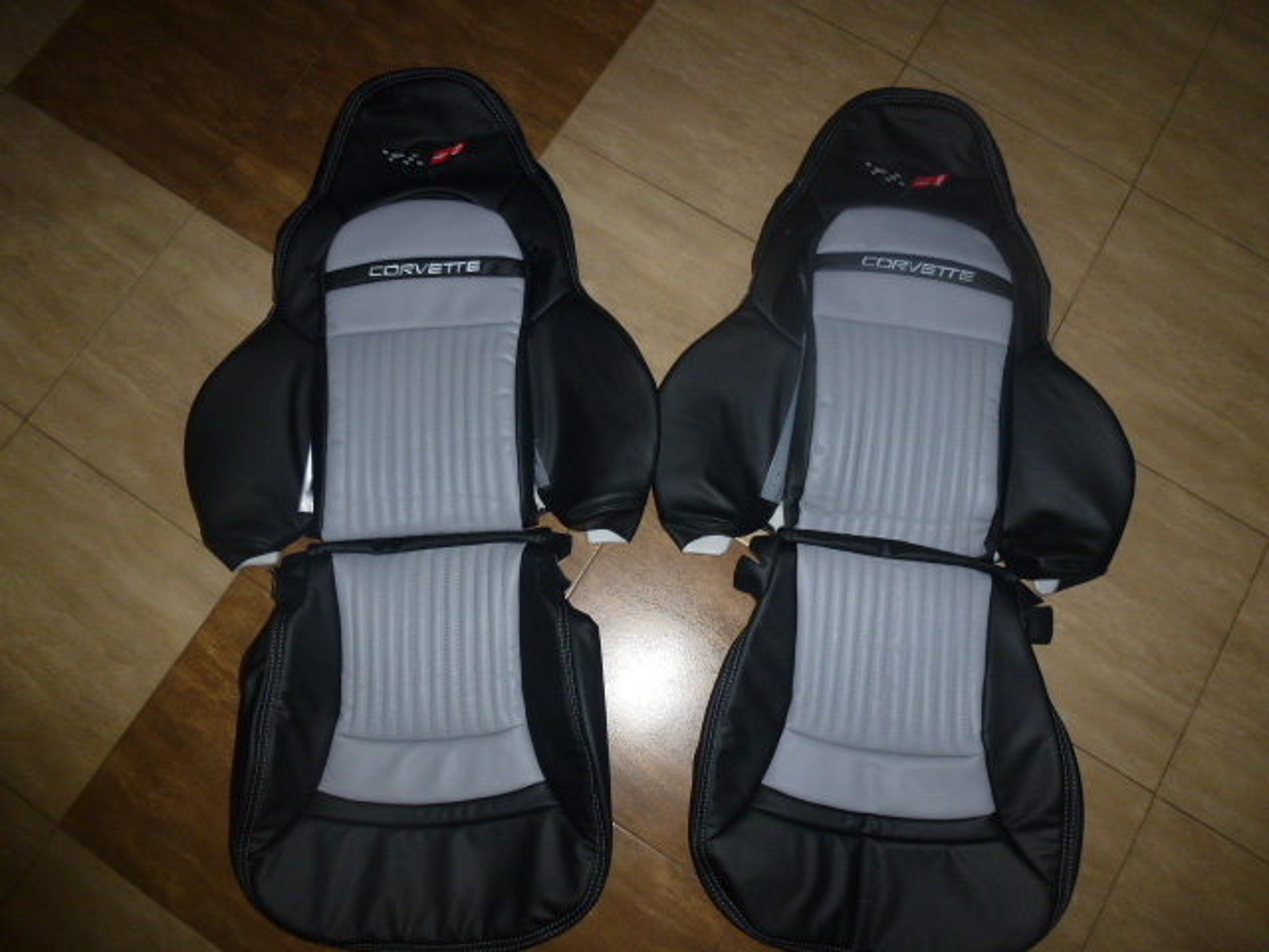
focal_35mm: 24
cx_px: 634
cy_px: 476
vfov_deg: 56.8
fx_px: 880
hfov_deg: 71.6
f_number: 3.3
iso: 200
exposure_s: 1/25
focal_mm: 4.3
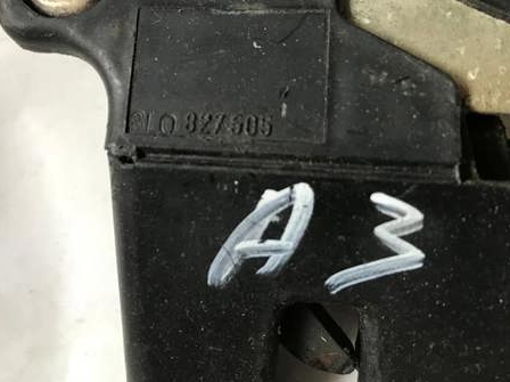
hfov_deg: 46.8
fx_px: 589
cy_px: 127
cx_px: 232
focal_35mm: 40
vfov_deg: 35.5
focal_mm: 3.99
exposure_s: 1/33
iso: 32
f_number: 1.8
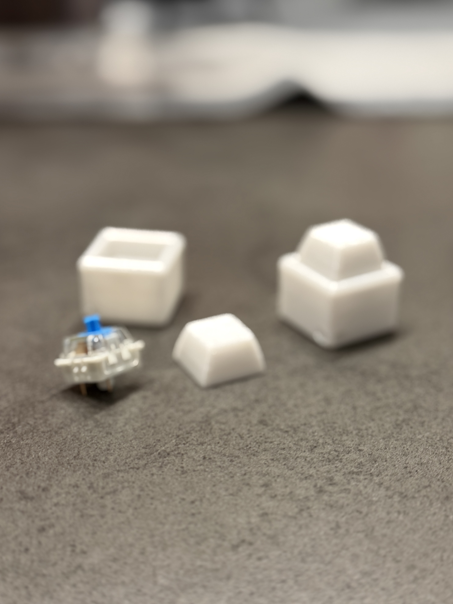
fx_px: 855
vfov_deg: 38.9
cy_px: 306
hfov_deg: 29.7
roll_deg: -1.2
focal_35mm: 49
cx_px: 224
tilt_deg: -25.3
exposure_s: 1/50
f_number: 1.78
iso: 200
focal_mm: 6.76
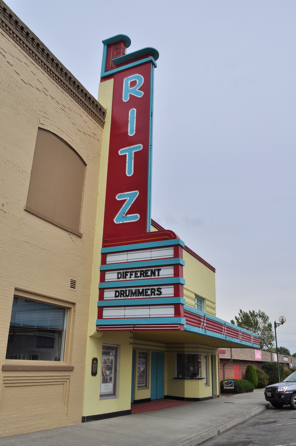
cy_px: 223
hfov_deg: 43.5
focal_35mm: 30
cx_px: 148
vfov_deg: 62.0
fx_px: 371
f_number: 11
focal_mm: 20
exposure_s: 1/500
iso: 200
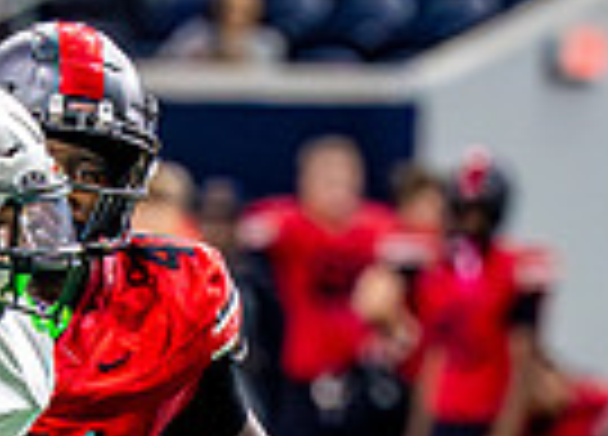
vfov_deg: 1.2
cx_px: 176
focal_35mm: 1202
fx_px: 20797
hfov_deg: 1.7
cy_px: 823
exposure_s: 1/2000
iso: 5000
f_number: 2.8
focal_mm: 170
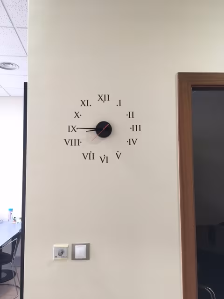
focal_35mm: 29
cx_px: 112
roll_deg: +2.0
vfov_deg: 61.7
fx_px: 250
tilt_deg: +3.2
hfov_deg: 48.2
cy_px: 150
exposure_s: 1/33
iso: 80
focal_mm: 4.15
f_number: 2.2
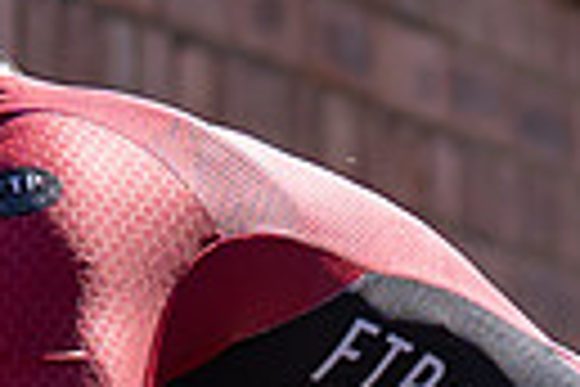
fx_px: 14483
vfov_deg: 1.5
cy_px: 726
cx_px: -144
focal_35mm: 899
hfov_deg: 2.3
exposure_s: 1/1000
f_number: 3.5
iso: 100
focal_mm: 70
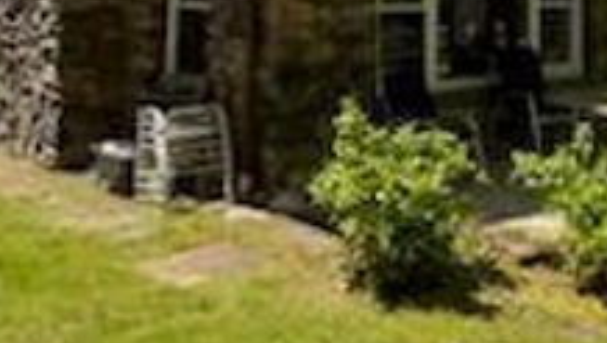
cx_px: 448
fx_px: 966
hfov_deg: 34.2
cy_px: -102
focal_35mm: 60
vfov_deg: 18.7
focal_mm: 6.76
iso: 80
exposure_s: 1/2299
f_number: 1.78
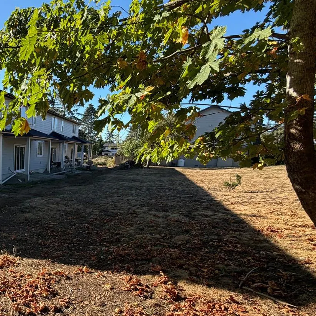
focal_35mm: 24
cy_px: 185
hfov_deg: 53.7
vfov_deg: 64.6
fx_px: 248
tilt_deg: -7.7
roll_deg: -0.3
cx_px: 13
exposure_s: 1/502
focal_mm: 2.22
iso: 50
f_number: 2.2
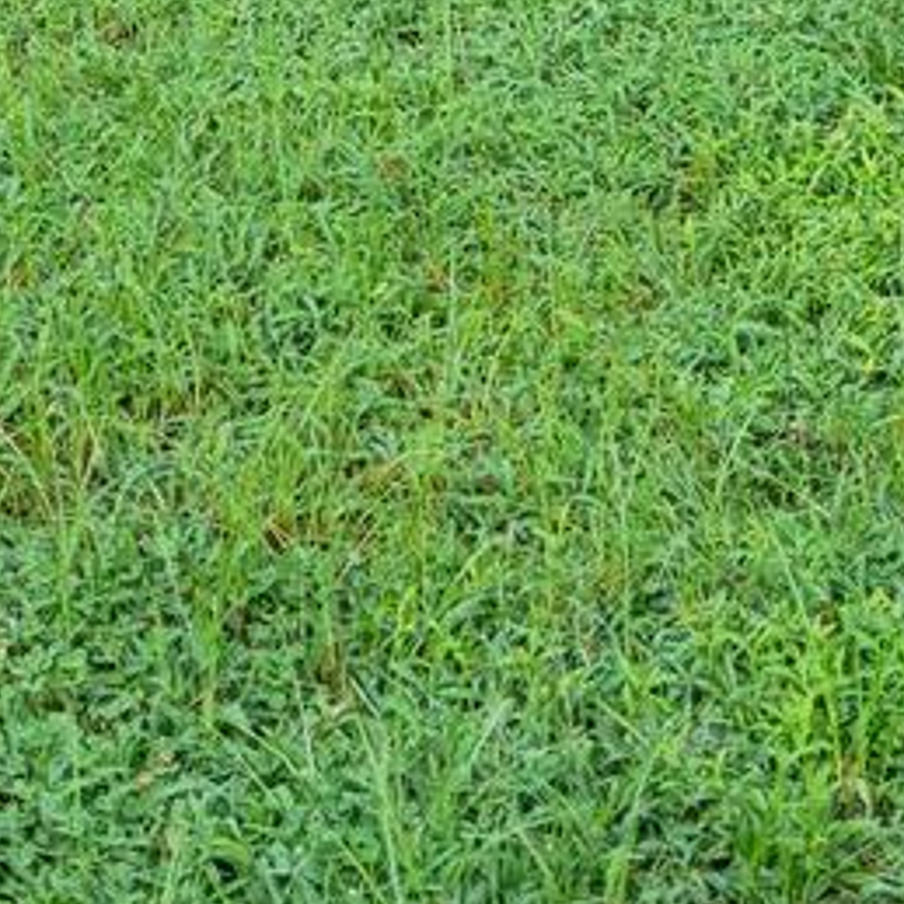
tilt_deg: -5.6
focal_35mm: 96
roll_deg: +1.5
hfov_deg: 18.1
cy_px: -880
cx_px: 377
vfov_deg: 14.9
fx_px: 2836
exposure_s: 1/739
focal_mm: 5.96
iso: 64
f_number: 1.6
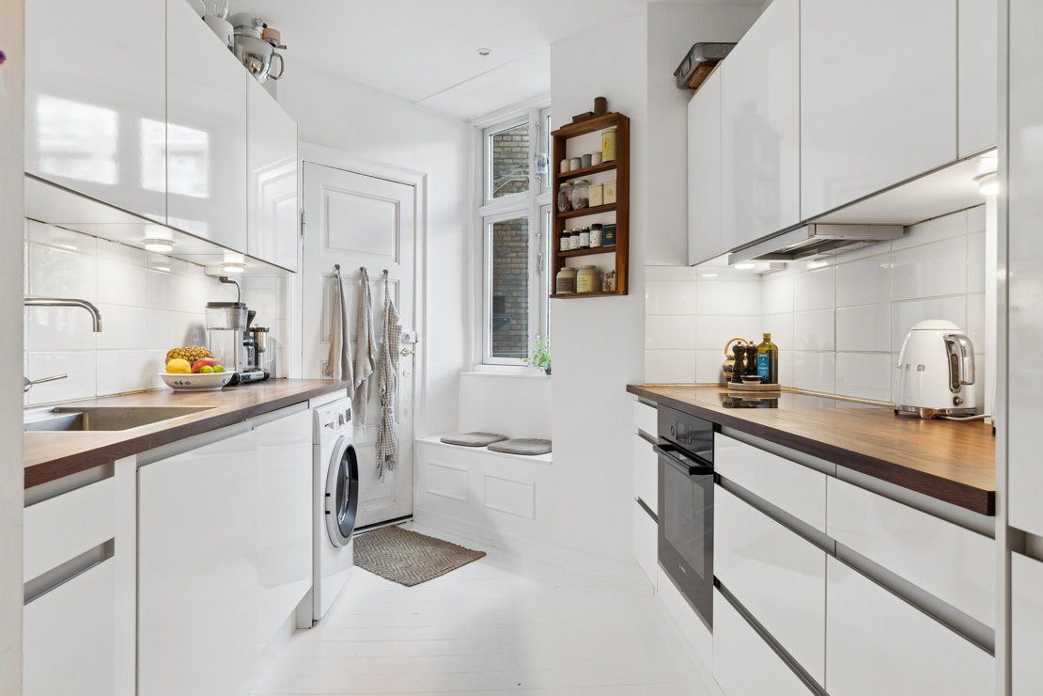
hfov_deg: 81.2
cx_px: 522
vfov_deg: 59.5
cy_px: 348
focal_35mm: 21
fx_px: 608
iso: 200
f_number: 8
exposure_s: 1/25
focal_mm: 14
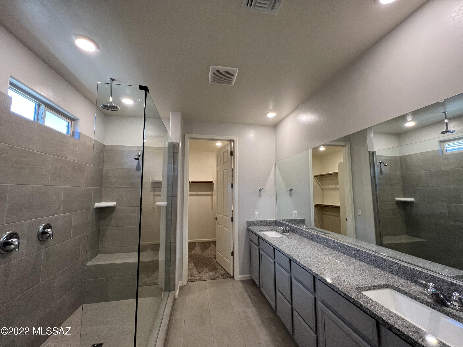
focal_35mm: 13
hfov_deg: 106.2
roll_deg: +0.2
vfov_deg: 89.9
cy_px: 174
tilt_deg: +5.4
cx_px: 232
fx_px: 174
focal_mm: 1.57
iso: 160
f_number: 1.8
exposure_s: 1/120
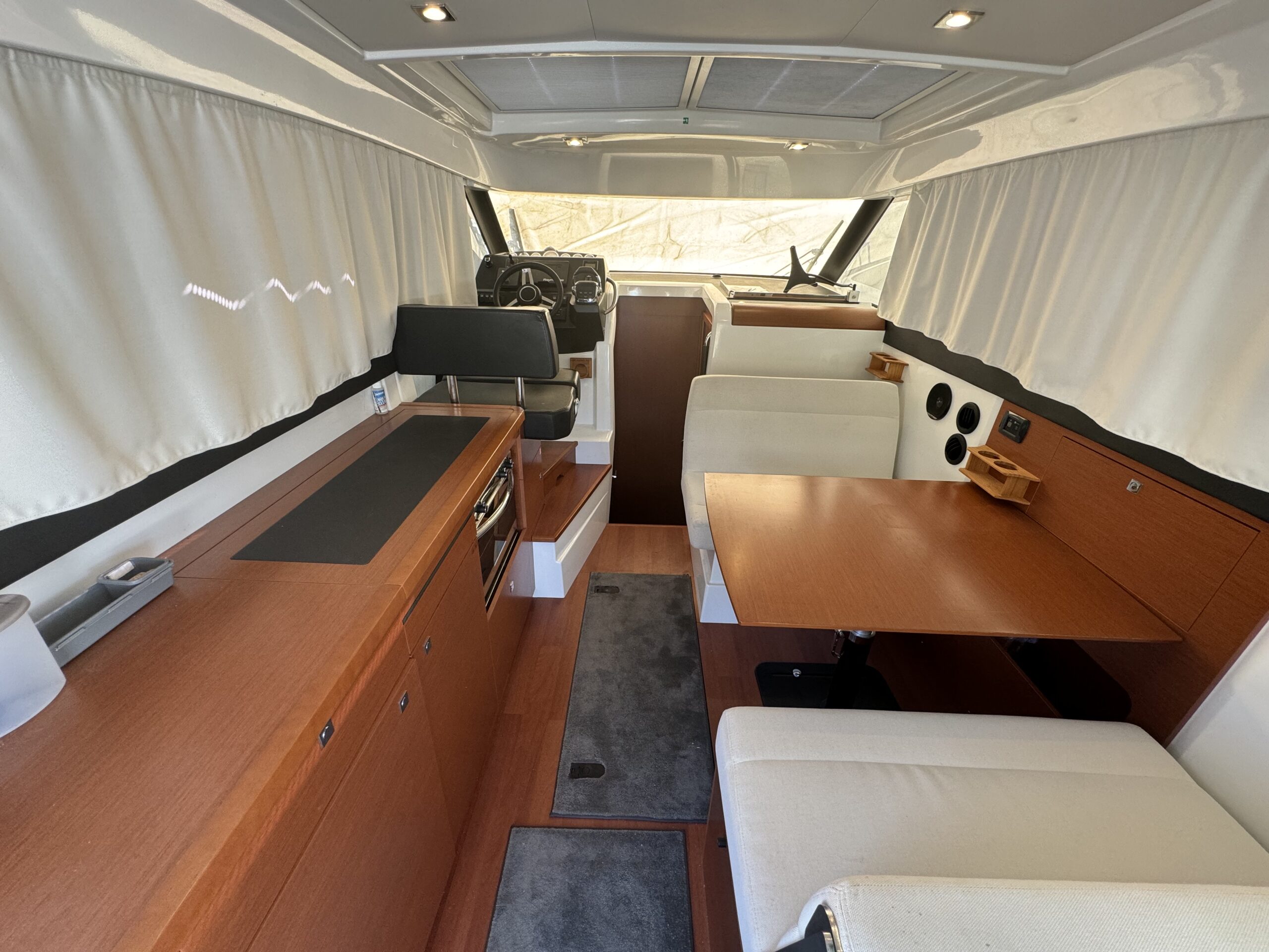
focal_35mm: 14
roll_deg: -1.1
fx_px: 513
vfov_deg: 85.7
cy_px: 476
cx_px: 634
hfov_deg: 102.1
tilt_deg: -25.5
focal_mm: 2.22
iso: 160
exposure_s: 1/99
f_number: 2.2
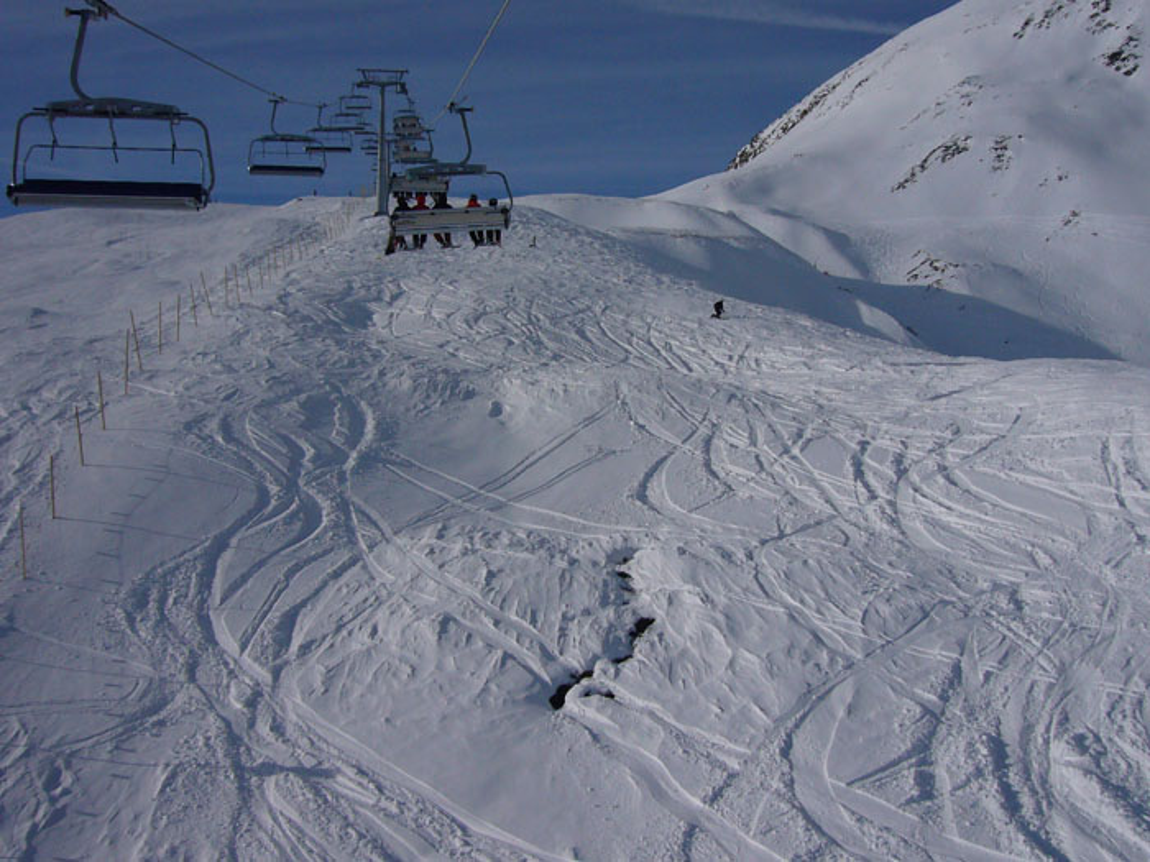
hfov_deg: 45.8
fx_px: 1362
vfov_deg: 35.1
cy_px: 431
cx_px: 575
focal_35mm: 41
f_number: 5.6
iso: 80
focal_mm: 4.9
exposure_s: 1/1600
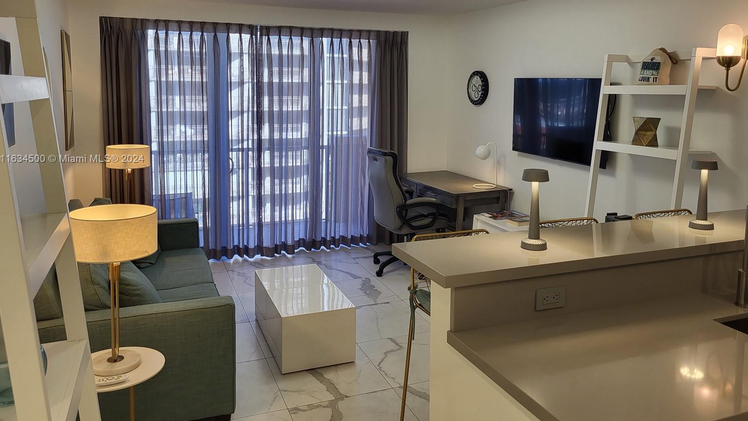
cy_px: 159
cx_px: 374
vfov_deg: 39.9
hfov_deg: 66.1
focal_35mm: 29
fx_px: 575
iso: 100
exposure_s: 1/120
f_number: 1.8
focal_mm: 5.4
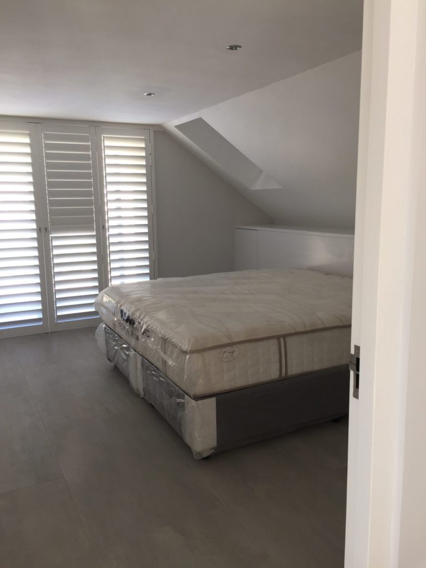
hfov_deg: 48.2
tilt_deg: -8.2
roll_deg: +0.7
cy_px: 284
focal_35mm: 29
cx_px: 213
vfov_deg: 61.7
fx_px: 476
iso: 40
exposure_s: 1/50
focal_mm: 4.15
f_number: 2.2
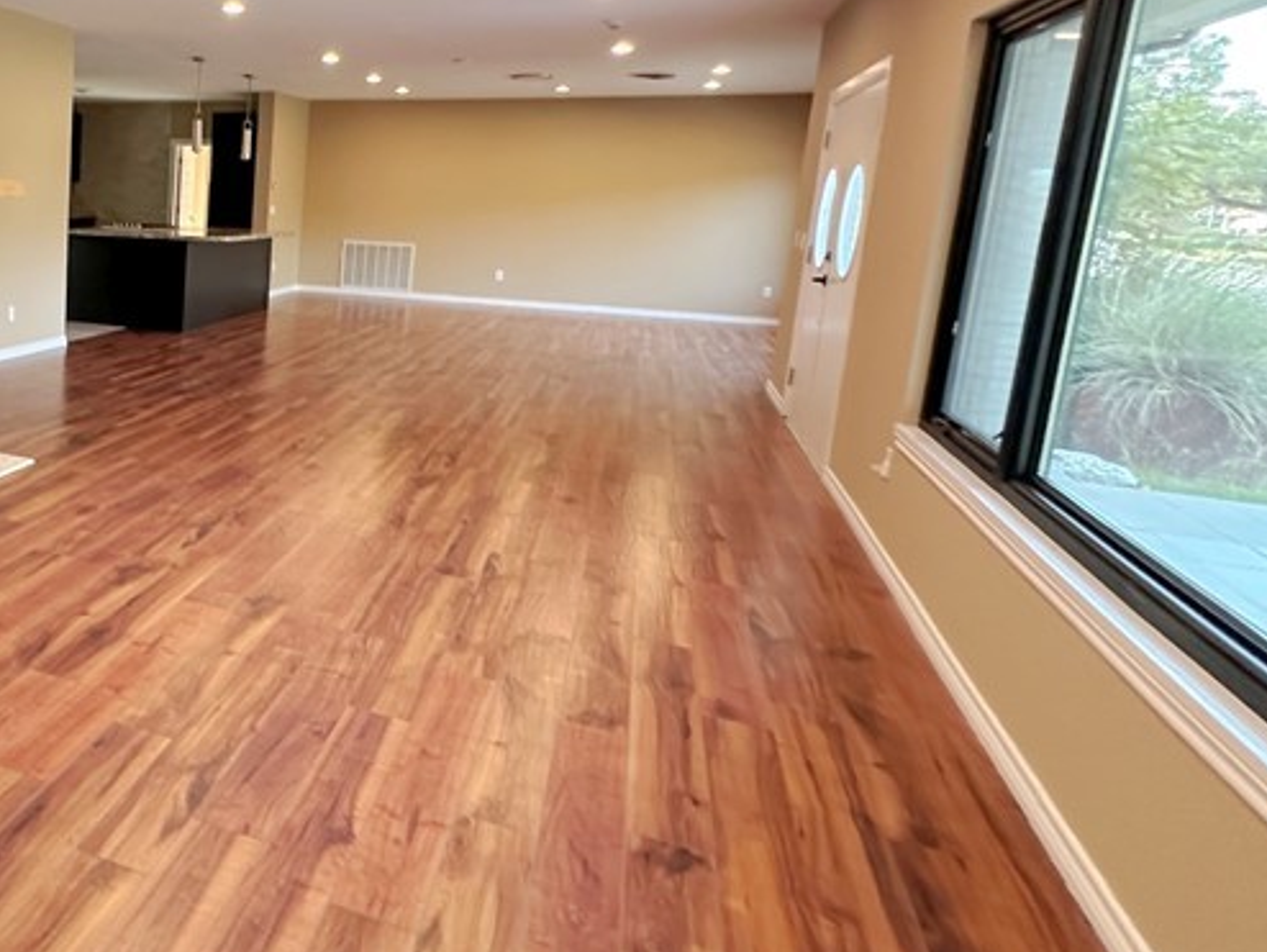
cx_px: 36
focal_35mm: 29
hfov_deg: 51.2
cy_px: 370
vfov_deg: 47.9
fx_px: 1062
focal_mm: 2.22
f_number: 2.2
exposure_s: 1/60
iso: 200
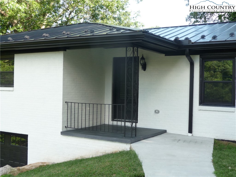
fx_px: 307
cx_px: 118
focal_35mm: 45
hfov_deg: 42.1
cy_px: 88
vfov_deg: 32.2
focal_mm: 7.6
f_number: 4.1
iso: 100
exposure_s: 1/80
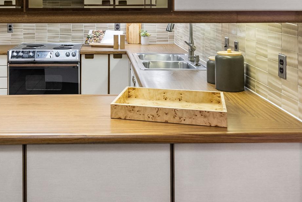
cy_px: -9
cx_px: 105
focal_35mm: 42
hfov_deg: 45.8
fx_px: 352
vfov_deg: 29.4
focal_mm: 19
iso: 800
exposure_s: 1/15
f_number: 4
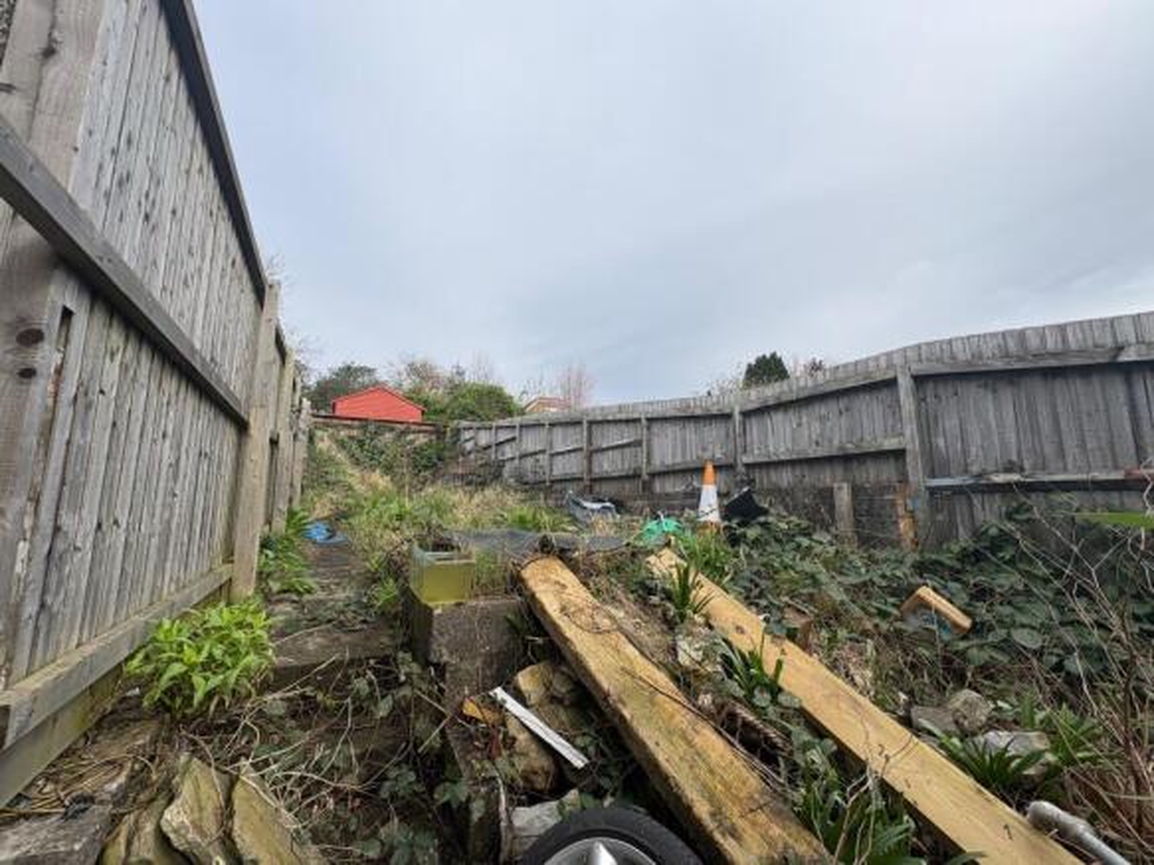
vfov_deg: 85.7
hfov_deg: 102.1
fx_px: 467
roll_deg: +0.8
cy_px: 432
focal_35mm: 14
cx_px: 577
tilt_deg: +8.8
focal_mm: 2.22
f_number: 2.2
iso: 50
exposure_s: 1/1006
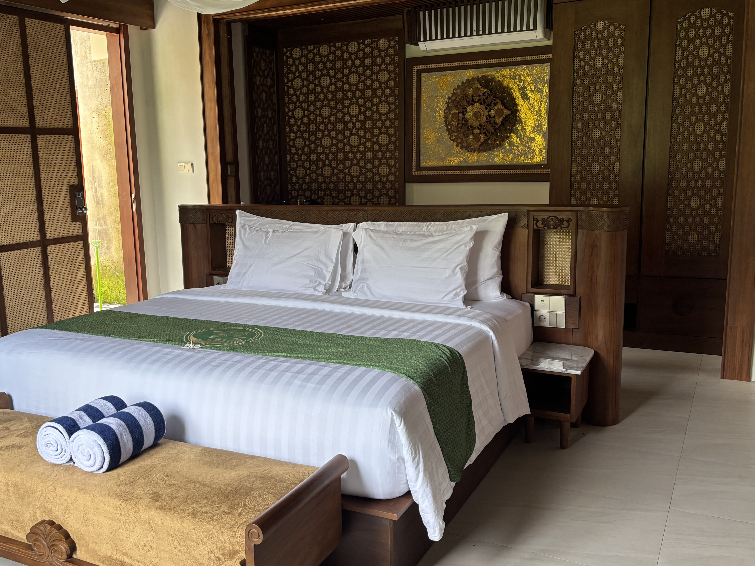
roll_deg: +1.9
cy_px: 284
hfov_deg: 53.8
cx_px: 324
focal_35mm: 34
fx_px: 742
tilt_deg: -9.3
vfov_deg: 41.8
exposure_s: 1/121
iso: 125
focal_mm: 5.96
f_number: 1.6
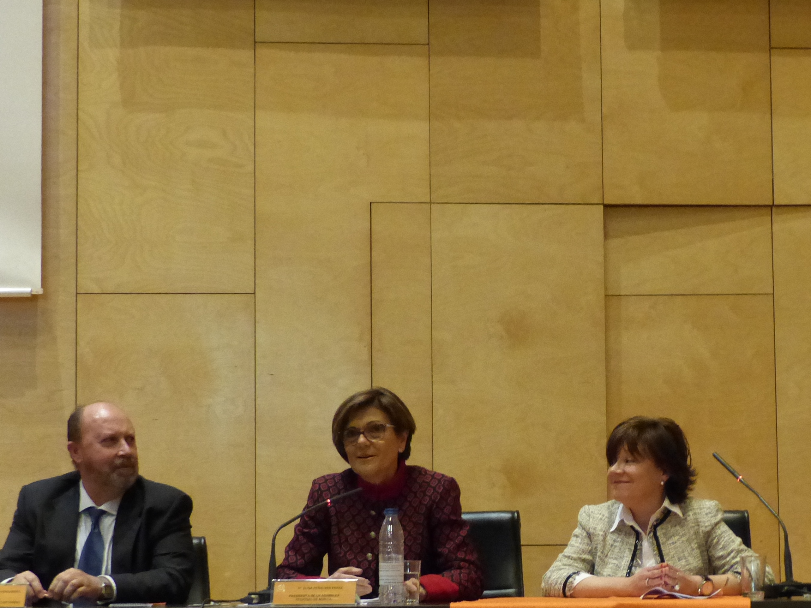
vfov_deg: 15.5
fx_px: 2226
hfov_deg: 20.6
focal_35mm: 95
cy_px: 414
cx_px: 560
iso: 800
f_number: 2.8
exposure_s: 1/15
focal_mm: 10.9
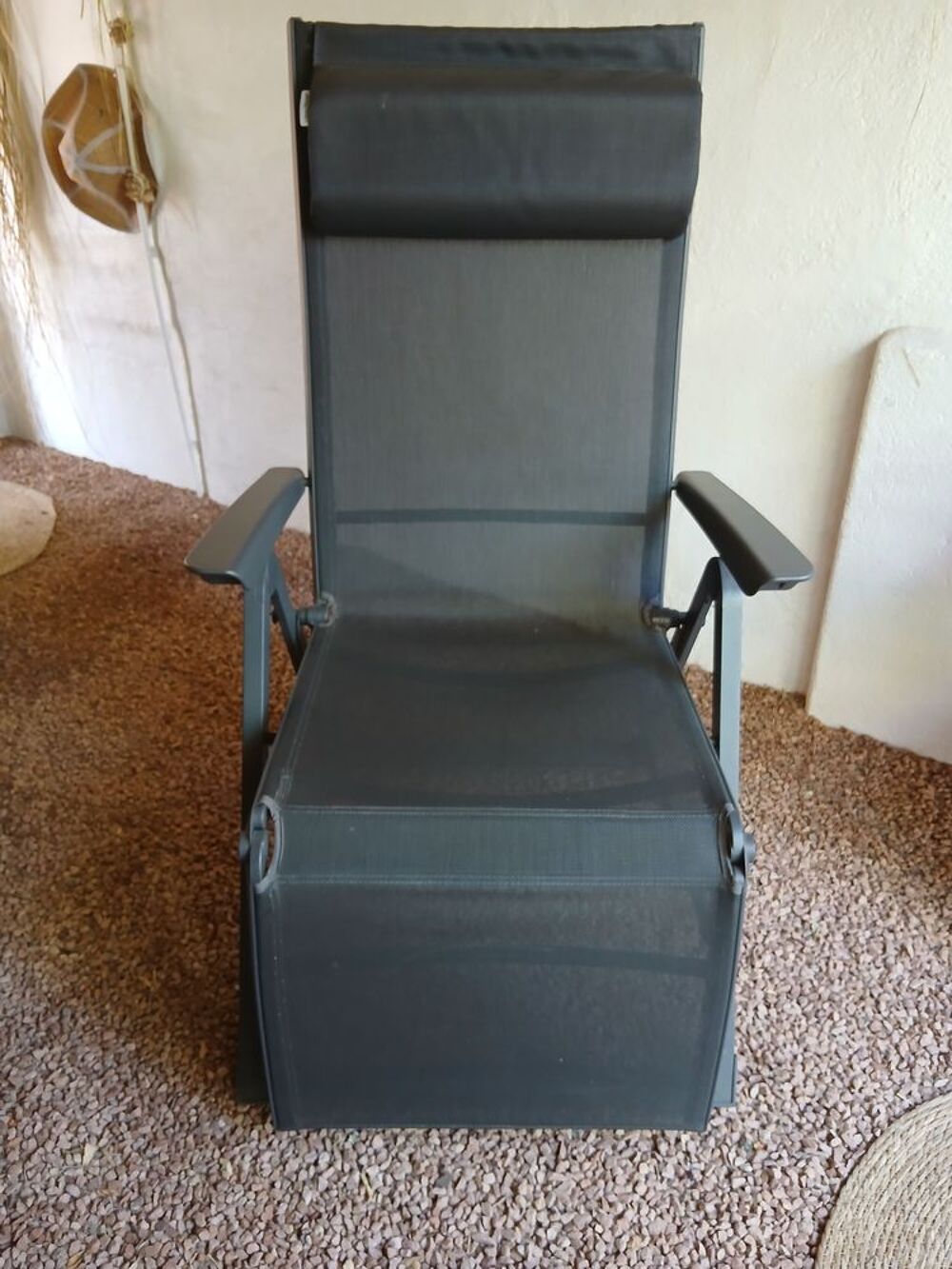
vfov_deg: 67.3
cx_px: 476
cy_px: 634
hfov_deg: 53.1
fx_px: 953
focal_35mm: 26
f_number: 1.8
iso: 250
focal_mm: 3.98
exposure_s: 1/50
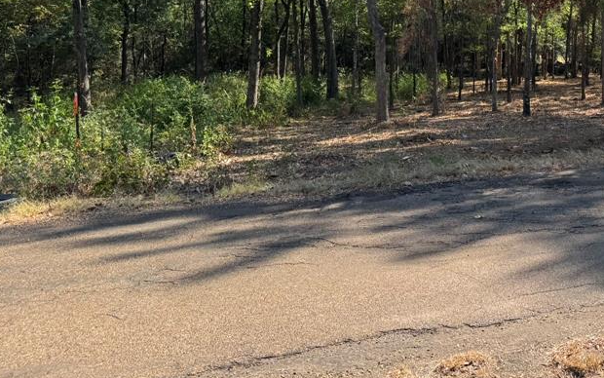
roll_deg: +0.7
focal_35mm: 42
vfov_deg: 29.1
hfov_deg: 44.6
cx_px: 492
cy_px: 22
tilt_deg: +0.9
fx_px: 692
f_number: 1.78
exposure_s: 1/1042
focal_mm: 6.76
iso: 80
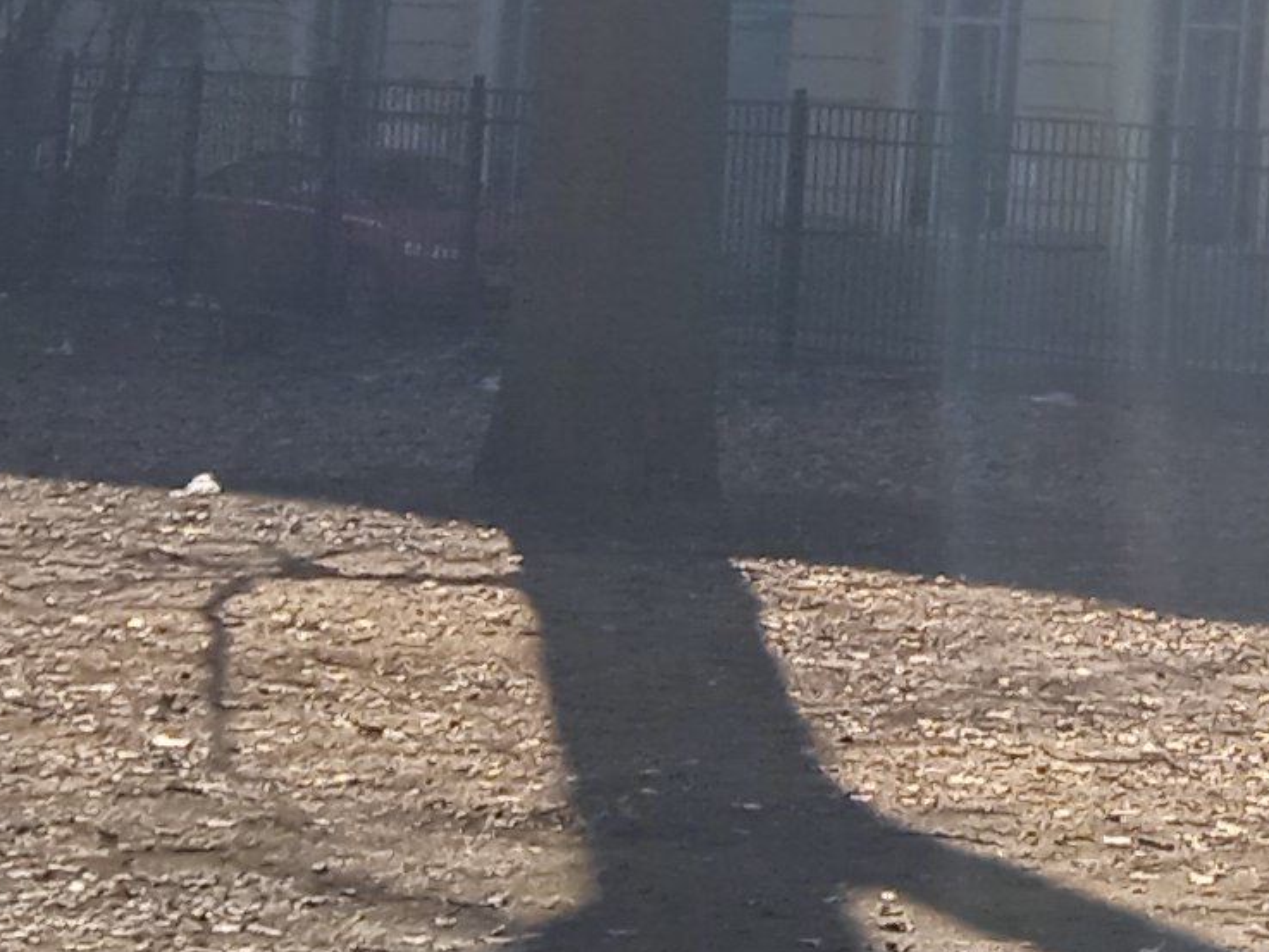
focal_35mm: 158
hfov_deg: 11.7
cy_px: -349
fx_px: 5793
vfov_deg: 9.2
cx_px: 2121
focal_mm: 3.43
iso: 112
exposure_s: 1/637
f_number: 2.2
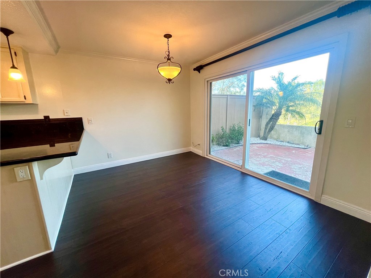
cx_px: 186
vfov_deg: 89.9
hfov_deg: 106.2
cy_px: 139
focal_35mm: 13
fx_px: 139
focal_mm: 1.57
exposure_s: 1/120
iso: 100
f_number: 1.8
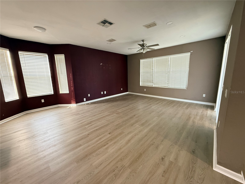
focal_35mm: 14
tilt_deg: -9.4
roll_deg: +1.8
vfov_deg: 85.7
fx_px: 99
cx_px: 122
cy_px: 92
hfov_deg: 102.1
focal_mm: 2.22
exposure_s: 1/60
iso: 250
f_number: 2.2
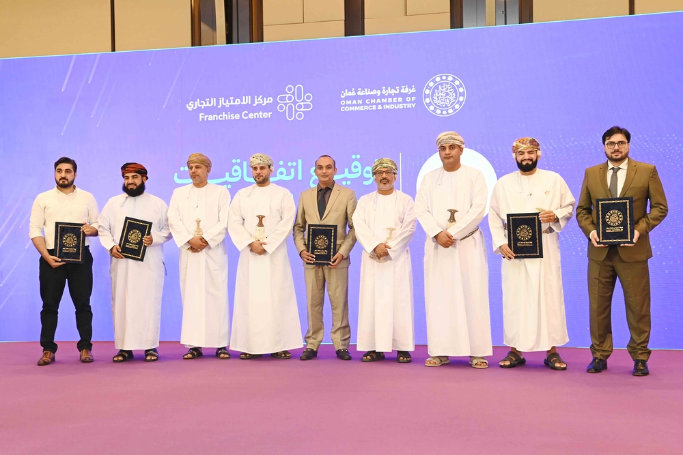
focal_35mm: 42
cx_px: 342
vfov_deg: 31.9
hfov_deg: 46.4
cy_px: 228
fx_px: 797
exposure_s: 1/125
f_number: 8
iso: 4000
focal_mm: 42
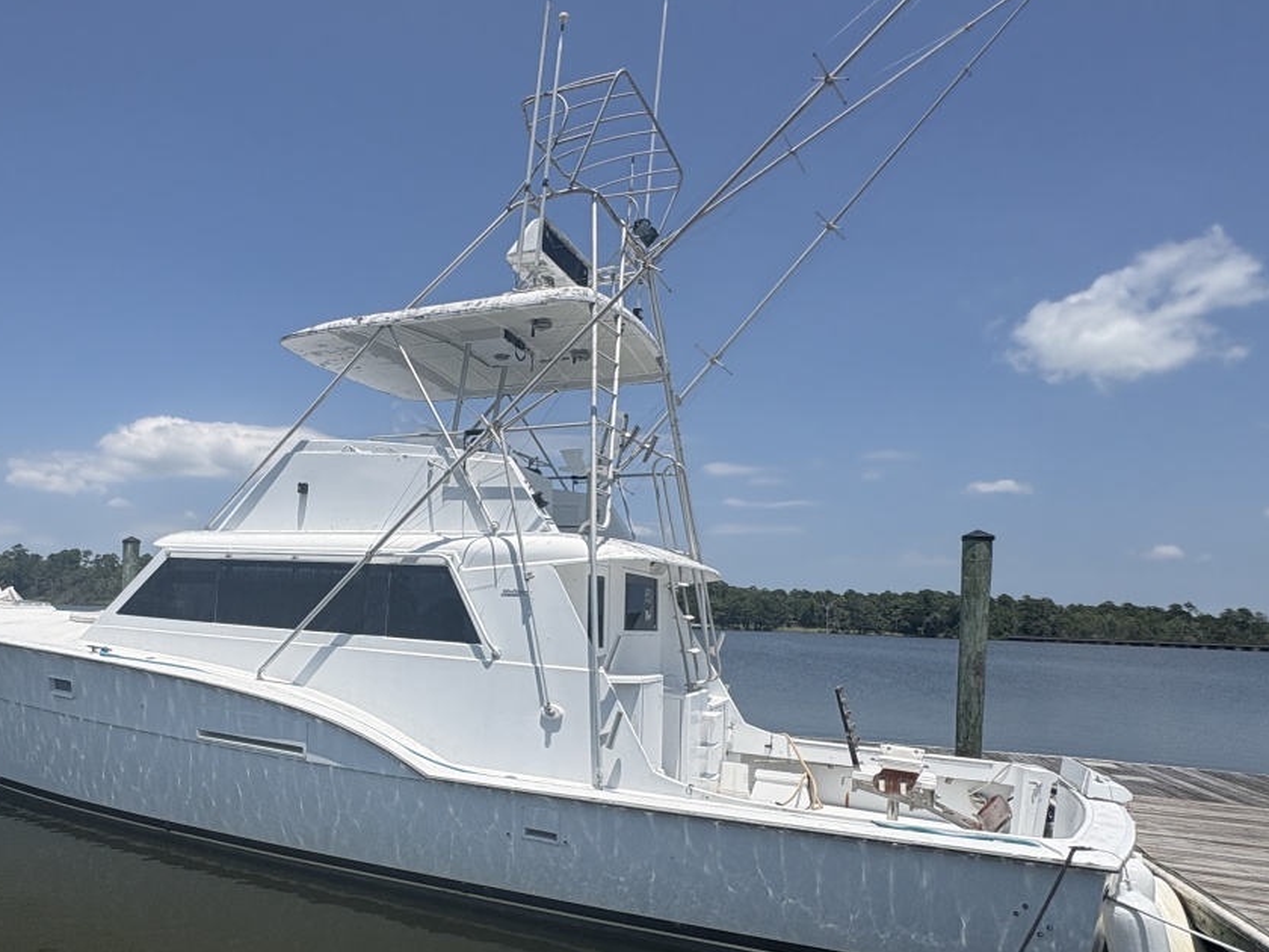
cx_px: 414
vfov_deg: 56.3
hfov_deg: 69.4
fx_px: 880
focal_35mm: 24
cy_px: 585
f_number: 2.2
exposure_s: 1/4367
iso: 50
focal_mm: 2.22
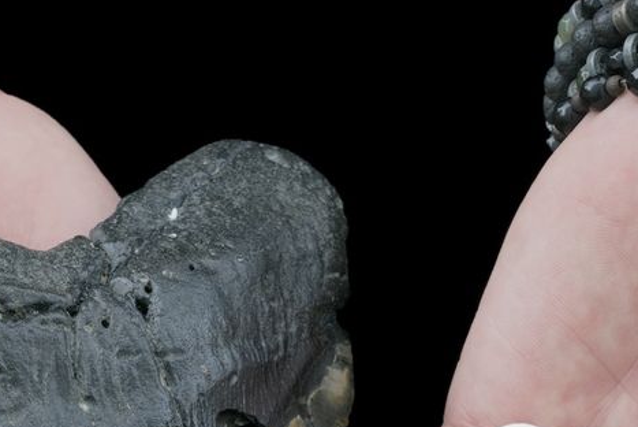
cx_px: 313
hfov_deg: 7.5
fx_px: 4859
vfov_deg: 5.0
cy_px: 572
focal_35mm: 274
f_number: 13
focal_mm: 100
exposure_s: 1/160
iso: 2000
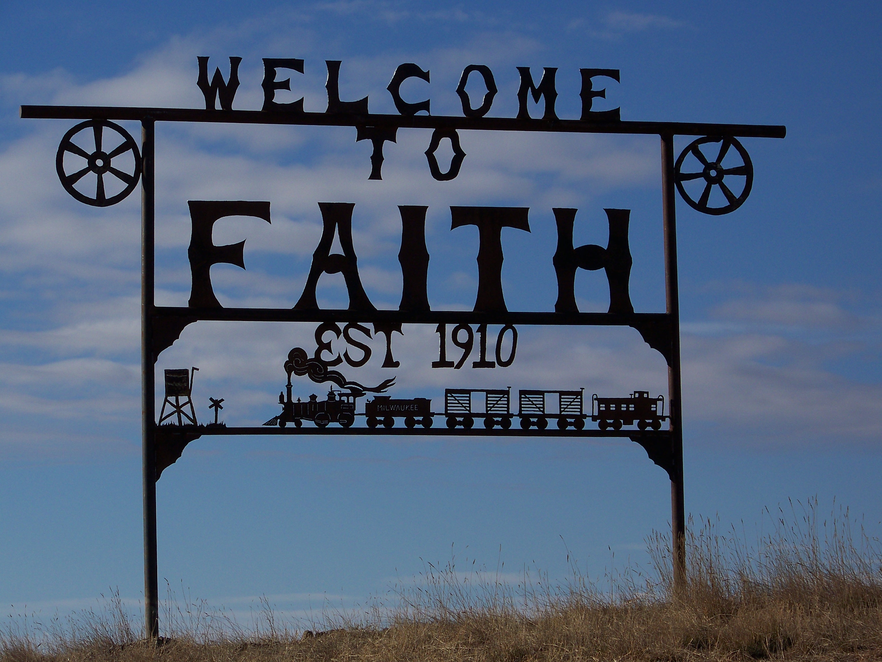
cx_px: 441
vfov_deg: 10.0
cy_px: 331
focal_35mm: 148
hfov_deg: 13.3
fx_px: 3771
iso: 64
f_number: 4.5
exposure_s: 1/1000
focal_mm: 24
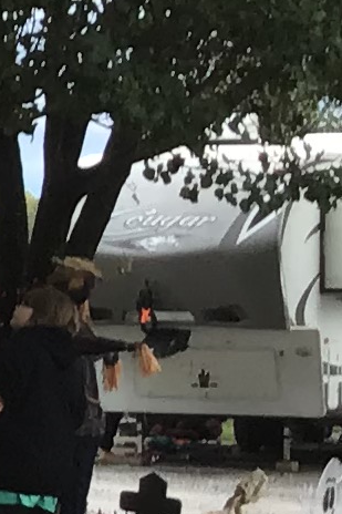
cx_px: -1072
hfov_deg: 5.3
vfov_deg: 9.1
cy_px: 263
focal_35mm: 227
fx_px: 3237
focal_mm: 3.3
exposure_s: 1/217
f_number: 2.4
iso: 25
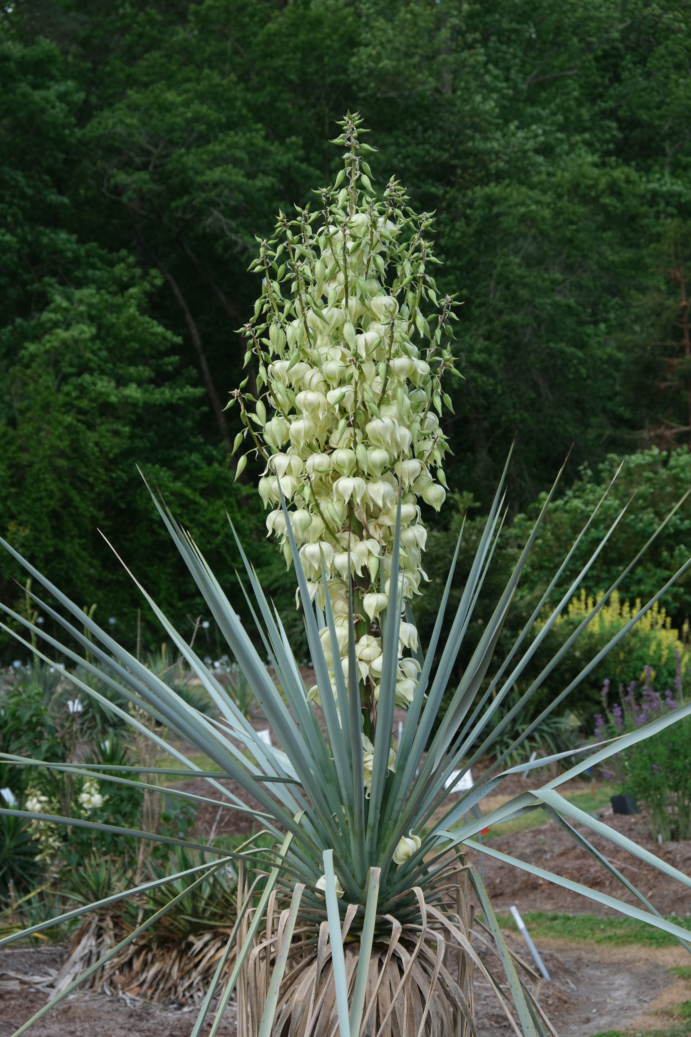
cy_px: 518
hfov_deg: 17.9
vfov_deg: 26.7
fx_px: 2188
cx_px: 346
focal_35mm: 76
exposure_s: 1/75
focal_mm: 50.5
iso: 200
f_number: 8
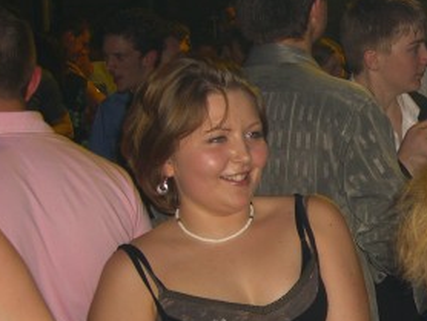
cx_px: 432
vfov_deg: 18.0
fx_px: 1012
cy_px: 206
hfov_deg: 22.8
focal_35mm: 82
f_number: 2.8
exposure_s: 1/60
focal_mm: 7.9
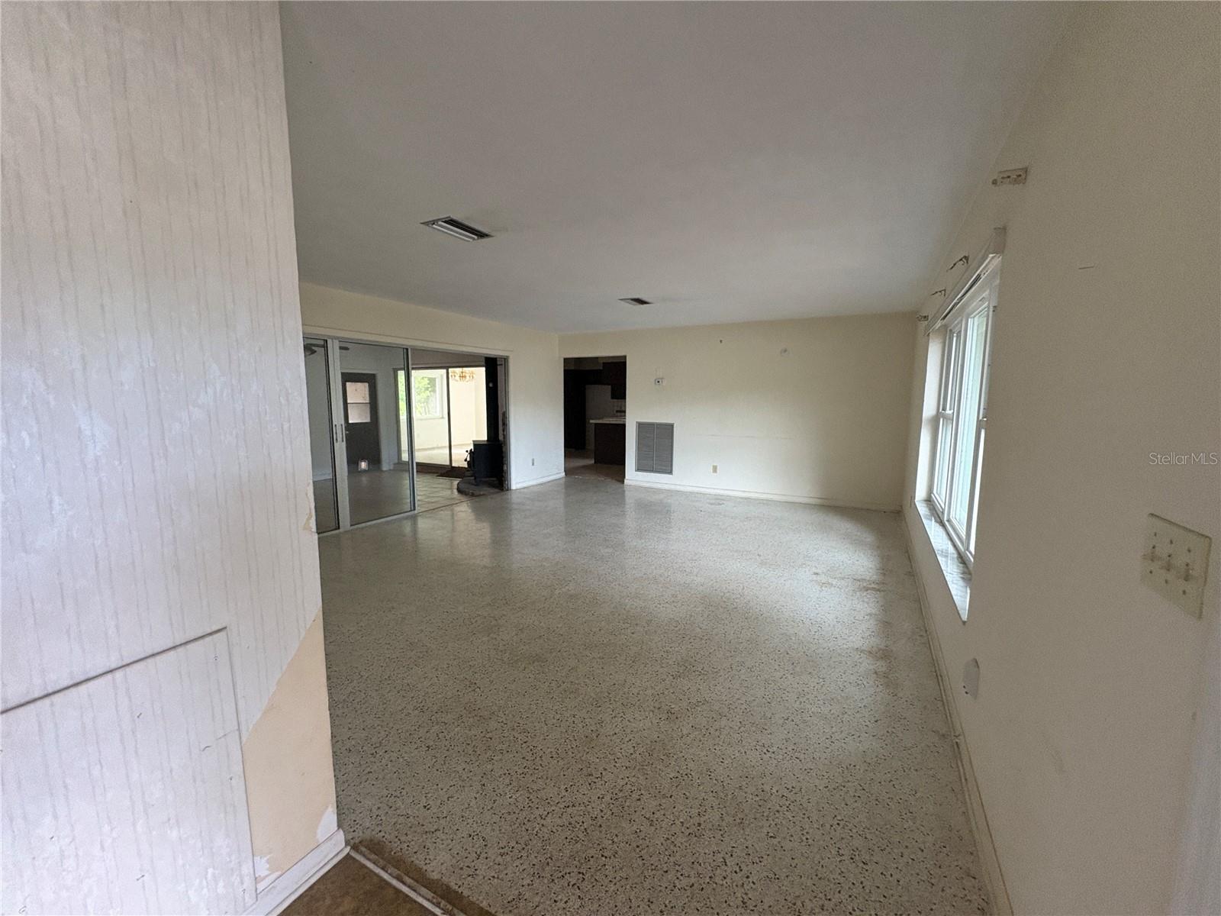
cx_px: 610
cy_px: 458
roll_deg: -0.1
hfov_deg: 102.1
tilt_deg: -7.1
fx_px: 494
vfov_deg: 85.7
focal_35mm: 14
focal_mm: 2.22
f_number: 2.2
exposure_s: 1/60
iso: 320
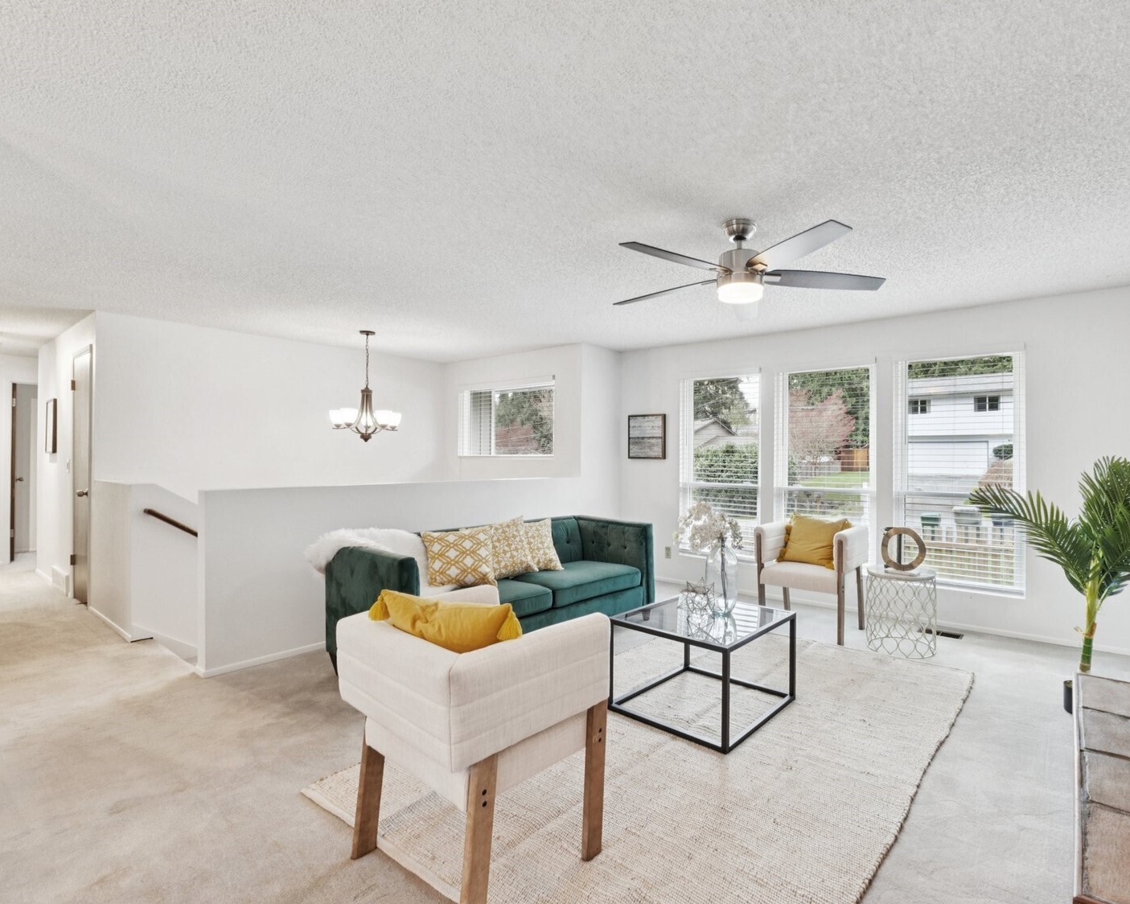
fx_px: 569
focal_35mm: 17
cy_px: 452
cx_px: 664
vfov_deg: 77.0
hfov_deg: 88.8
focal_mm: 10
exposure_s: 1/6
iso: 250
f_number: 9
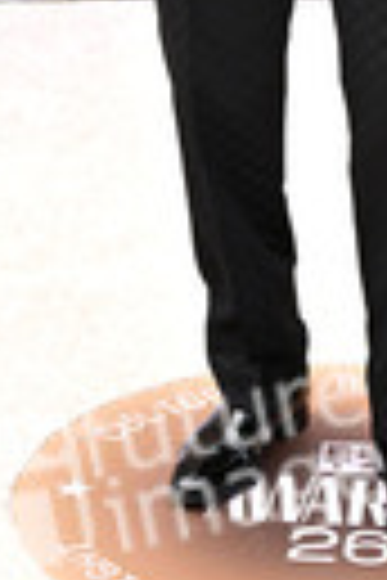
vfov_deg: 11.5
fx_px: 2789
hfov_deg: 7.9
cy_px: -198
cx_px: 284
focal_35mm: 173
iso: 400
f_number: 10
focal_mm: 56
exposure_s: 1/320
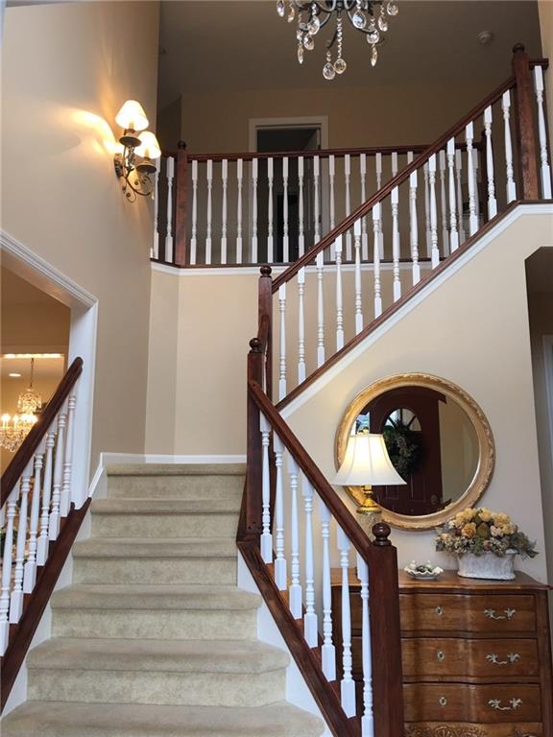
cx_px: 276
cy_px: 368
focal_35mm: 29
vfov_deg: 61.7
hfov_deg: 48.2
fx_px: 618
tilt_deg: +9.5
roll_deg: +0.2
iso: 40
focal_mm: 4.15
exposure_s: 1/30
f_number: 2.2
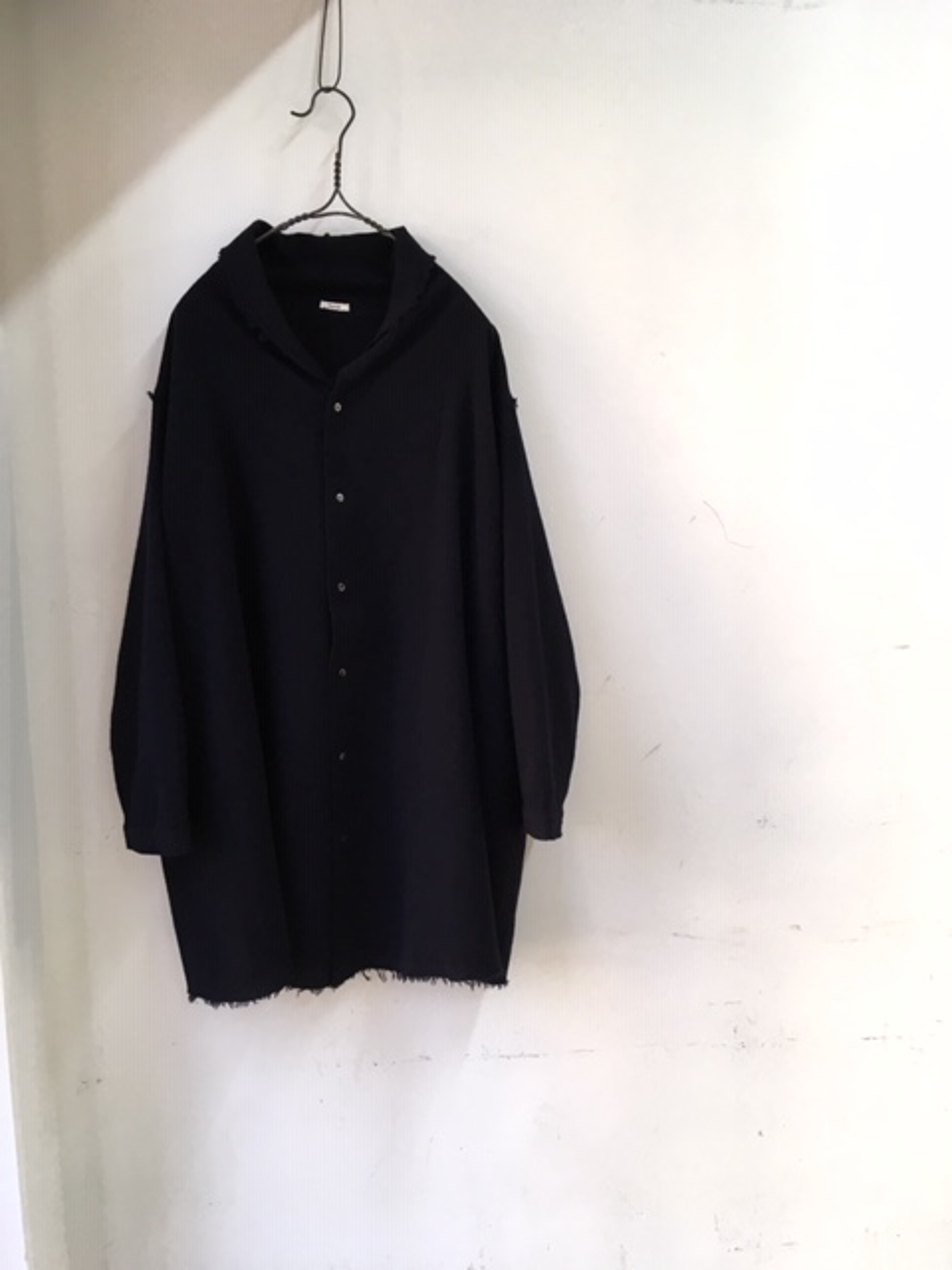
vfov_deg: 61.7
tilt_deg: -10.0
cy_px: 635
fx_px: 1063
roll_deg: +0.2
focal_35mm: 29
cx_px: 476
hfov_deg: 48.2
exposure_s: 1/30
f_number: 2.2
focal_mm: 4.15
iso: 32
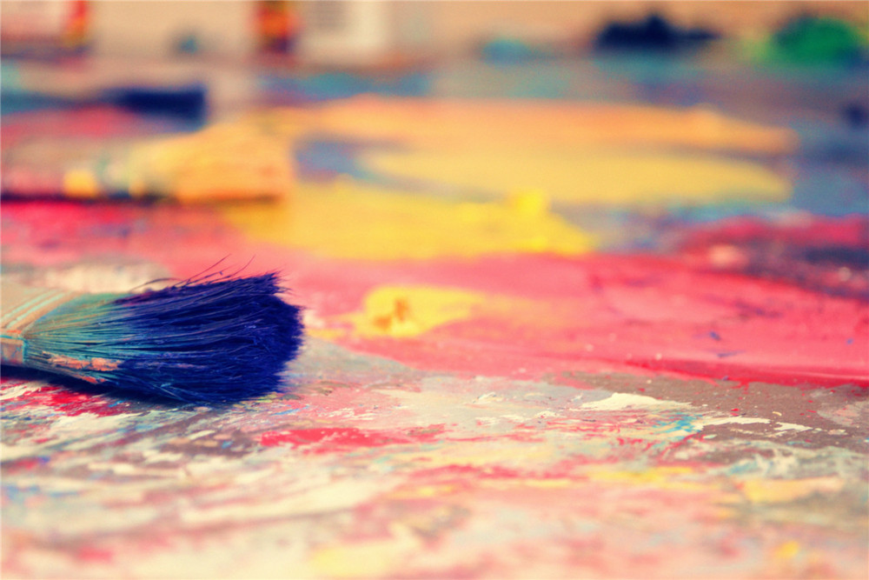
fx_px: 1811
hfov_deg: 27.0
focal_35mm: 75
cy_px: 290
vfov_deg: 18.2
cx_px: 434
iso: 800
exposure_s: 1/30
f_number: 5.6
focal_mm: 50
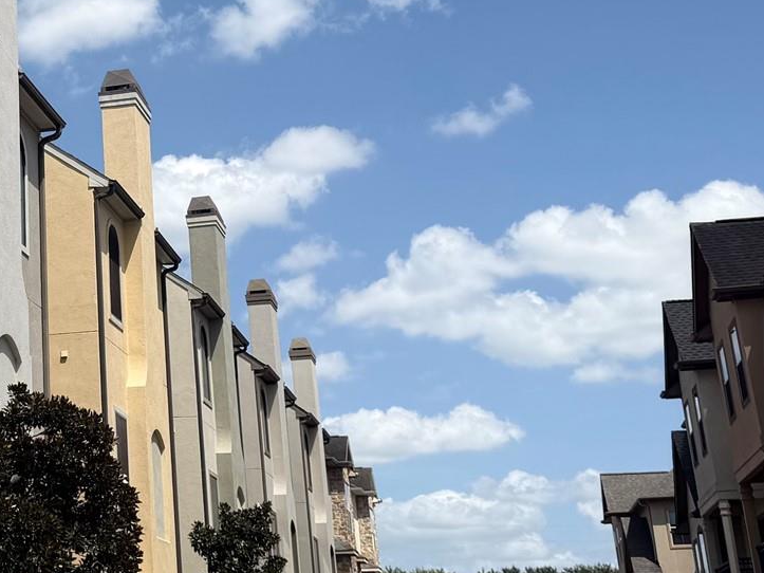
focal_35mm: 68
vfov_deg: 21.4
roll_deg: +0.5
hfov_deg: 26.7
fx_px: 1501
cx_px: -40
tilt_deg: +20.1
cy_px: 126
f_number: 1.78
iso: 80
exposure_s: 1/6711
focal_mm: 6.76
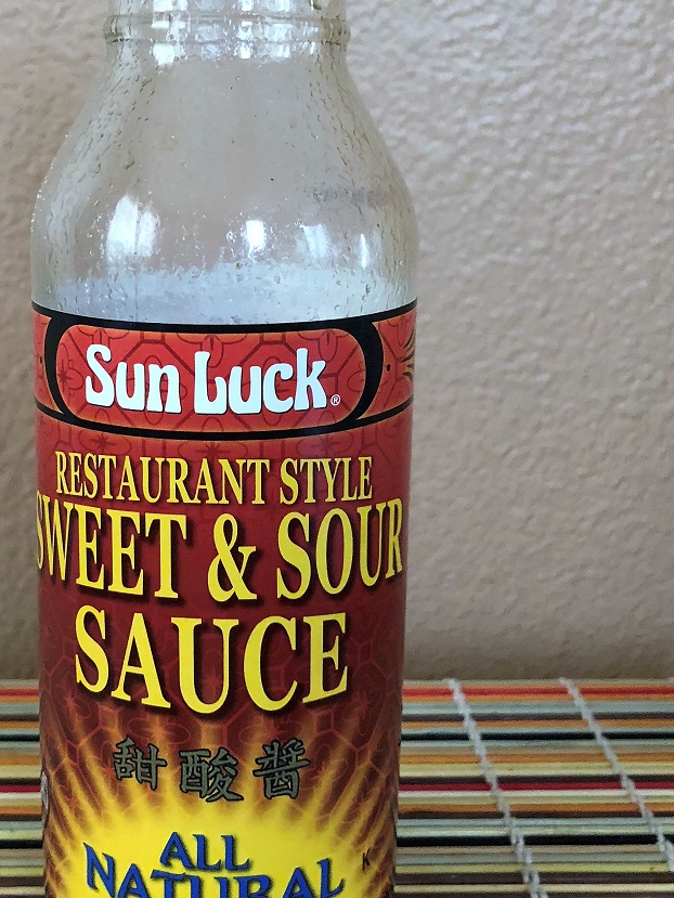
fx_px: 1168
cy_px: 345
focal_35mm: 45
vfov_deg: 41.8
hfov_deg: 32.0
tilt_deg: -10.6
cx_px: 233
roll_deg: +0.2
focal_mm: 3.99
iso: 100
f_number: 1.8
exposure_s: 1/6
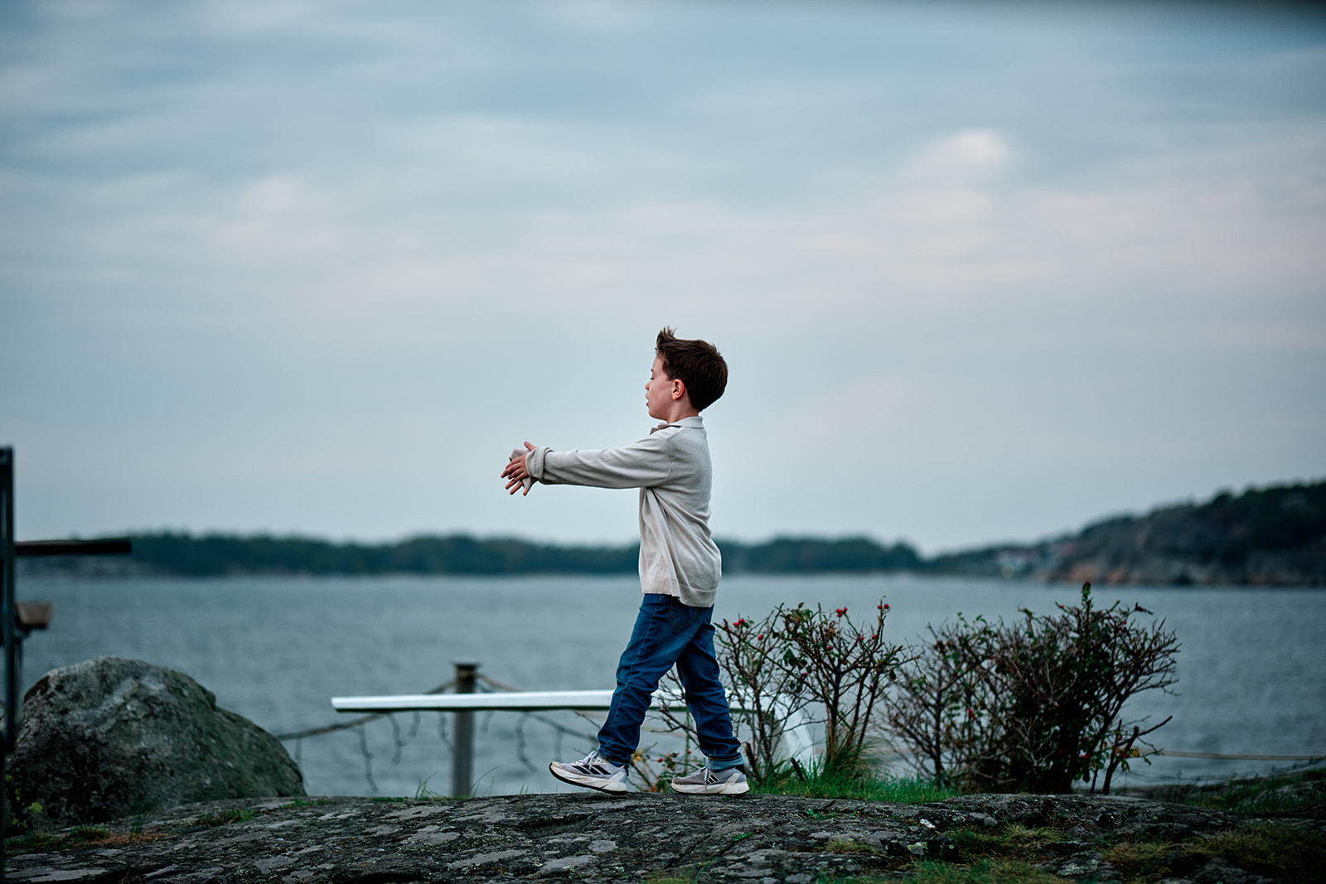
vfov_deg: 16.3
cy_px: 442
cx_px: 663
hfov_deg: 24.2
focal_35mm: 84
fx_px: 3094
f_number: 1.2
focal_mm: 56
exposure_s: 1/320
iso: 125
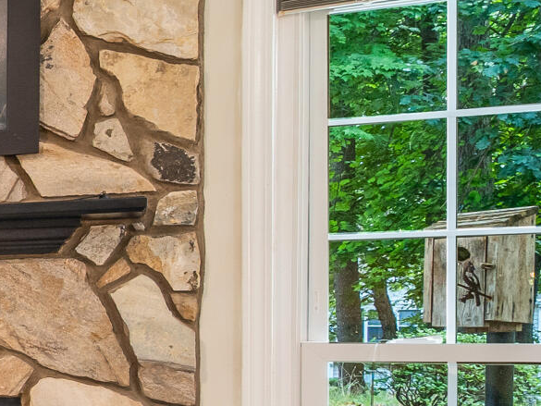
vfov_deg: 21.1
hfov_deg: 14.4
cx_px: -814
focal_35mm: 69
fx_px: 1079
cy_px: 325
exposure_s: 1/1.25
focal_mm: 14
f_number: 8
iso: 320
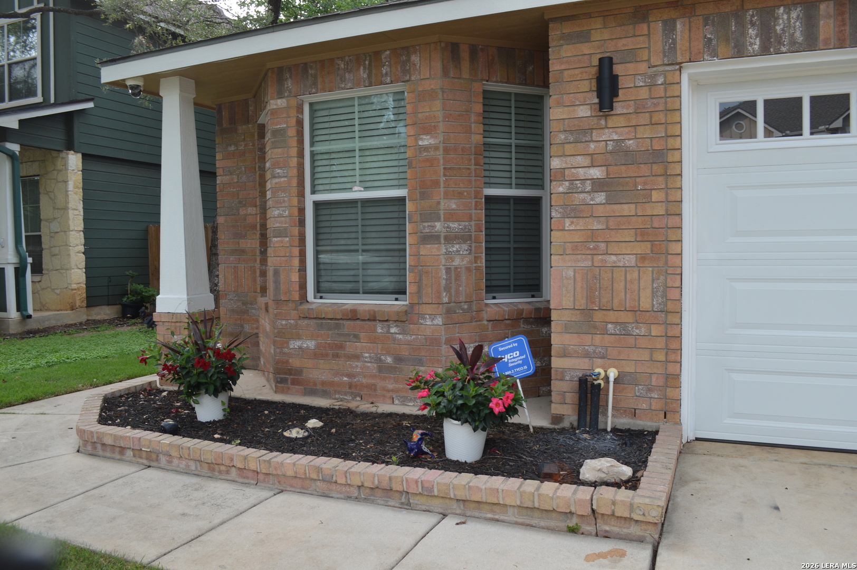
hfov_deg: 67.4
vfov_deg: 47.9
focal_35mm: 27
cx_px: 428
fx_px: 642
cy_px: 285
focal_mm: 18
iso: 160
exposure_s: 1/125
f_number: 5.6
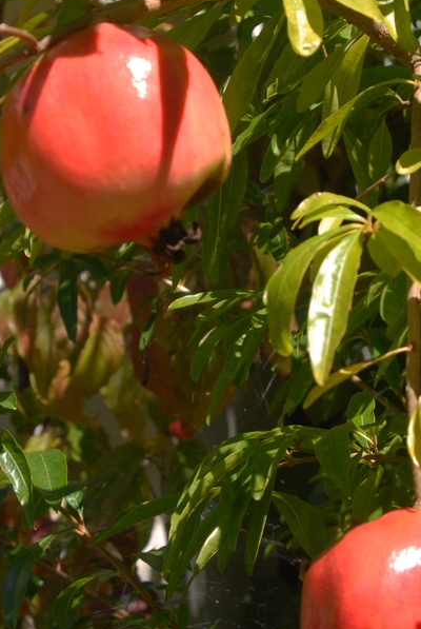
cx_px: 293
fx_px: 1888
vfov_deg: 18.9
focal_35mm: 108
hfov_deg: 12.7
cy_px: 389
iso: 400
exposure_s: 1/250
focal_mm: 42
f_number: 8
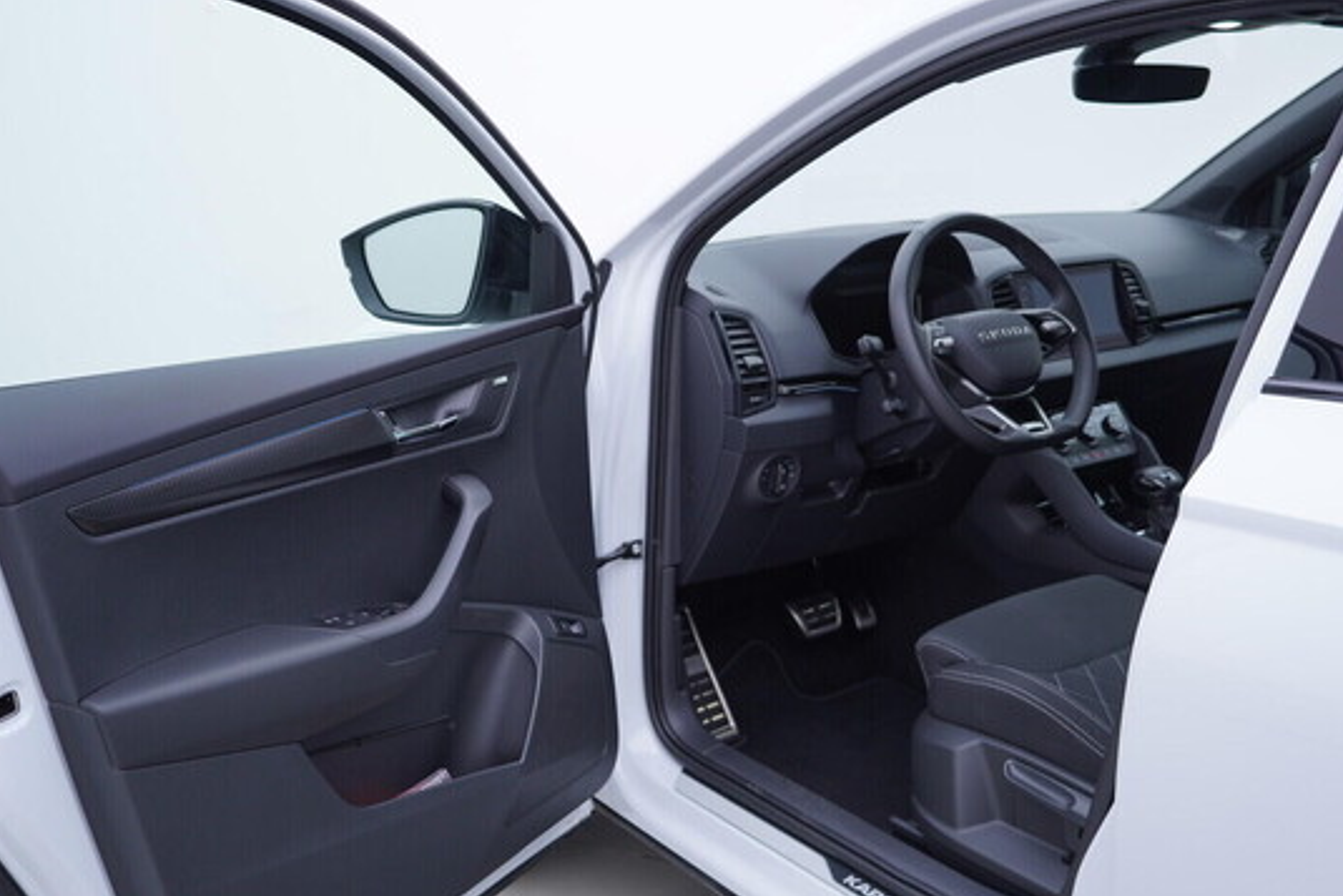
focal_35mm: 37
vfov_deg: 36.0
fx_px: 1381
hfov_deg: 51.9
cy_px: 456
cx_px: 670
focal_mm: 24
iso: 125
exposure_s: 1/50
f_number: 3.2
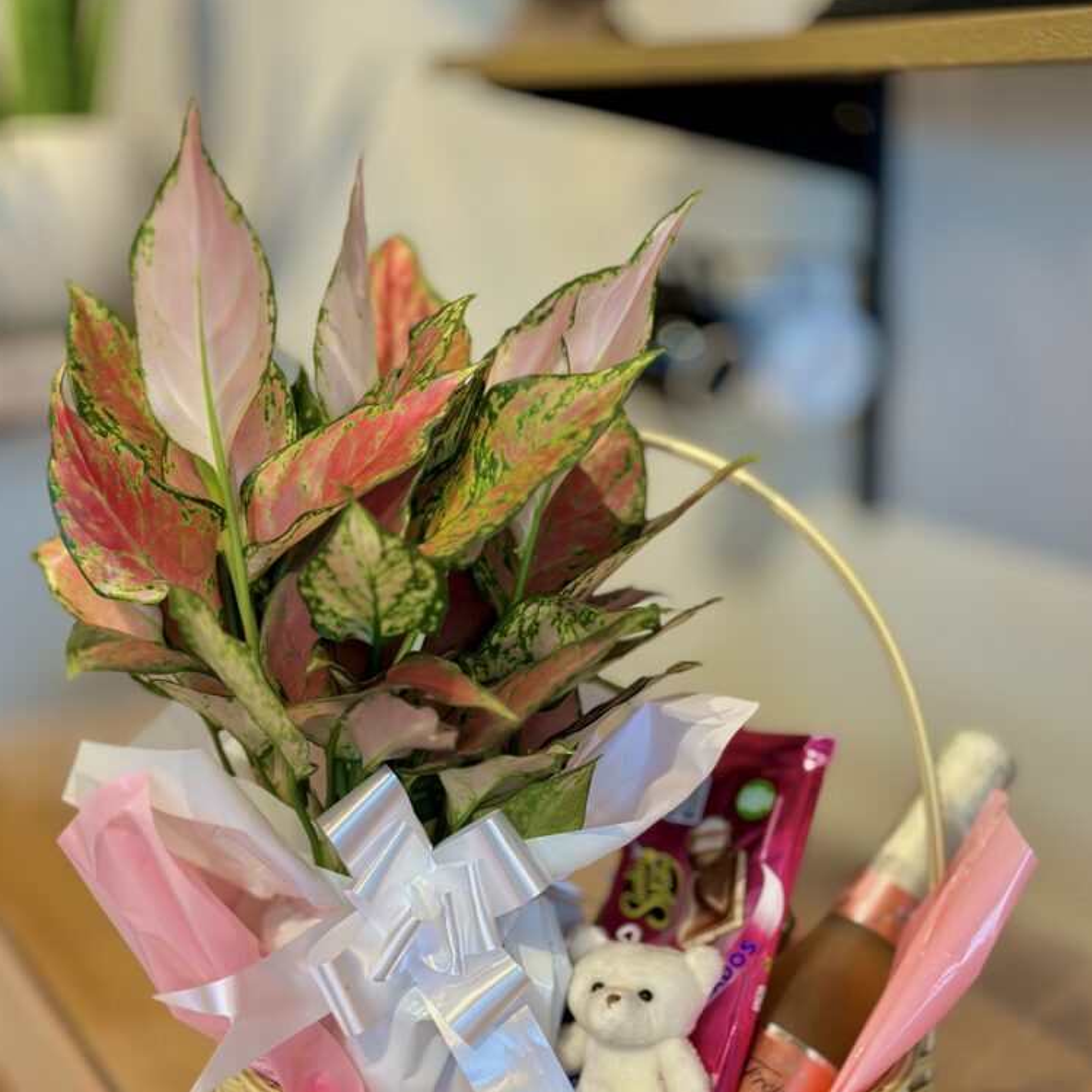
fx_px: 2070
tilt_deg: -15.5
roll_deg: +0.1
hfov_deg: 29.6
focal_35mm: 58
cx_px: 551
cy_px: 695
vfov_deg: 29.4
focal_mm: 6.86
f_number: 1.78
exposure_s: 1/60
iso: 160
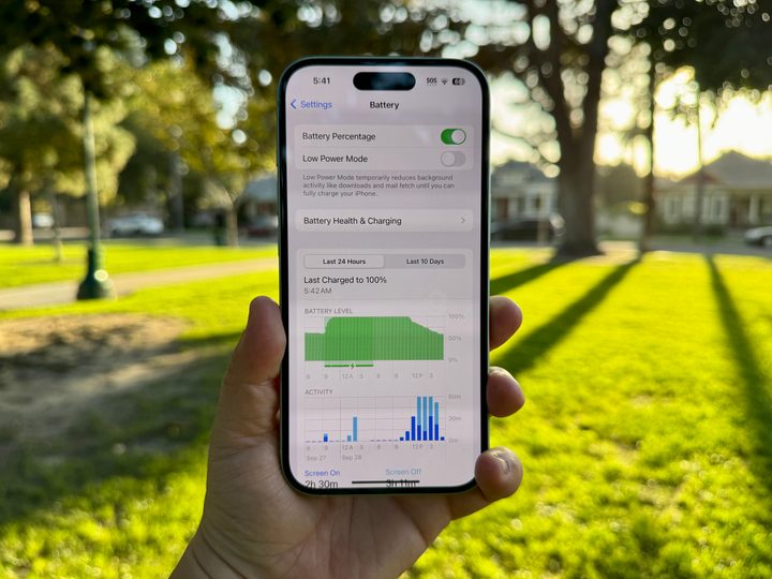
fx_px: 535
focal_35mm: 24
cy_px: 290
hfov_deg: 71.6
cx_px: 386
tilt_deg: -7.5
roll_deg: -0.2
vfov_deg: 56.8
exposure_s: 1/678
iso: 80
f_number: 1.78
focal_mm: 6.86
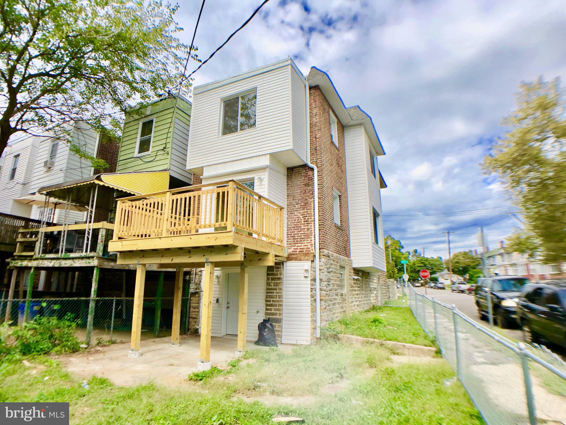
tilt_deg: +14.3
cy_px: 212
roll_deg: -0.1
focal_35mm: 28
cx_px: 283
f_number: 1.8
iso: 20
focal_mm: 4
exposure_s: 1/2404
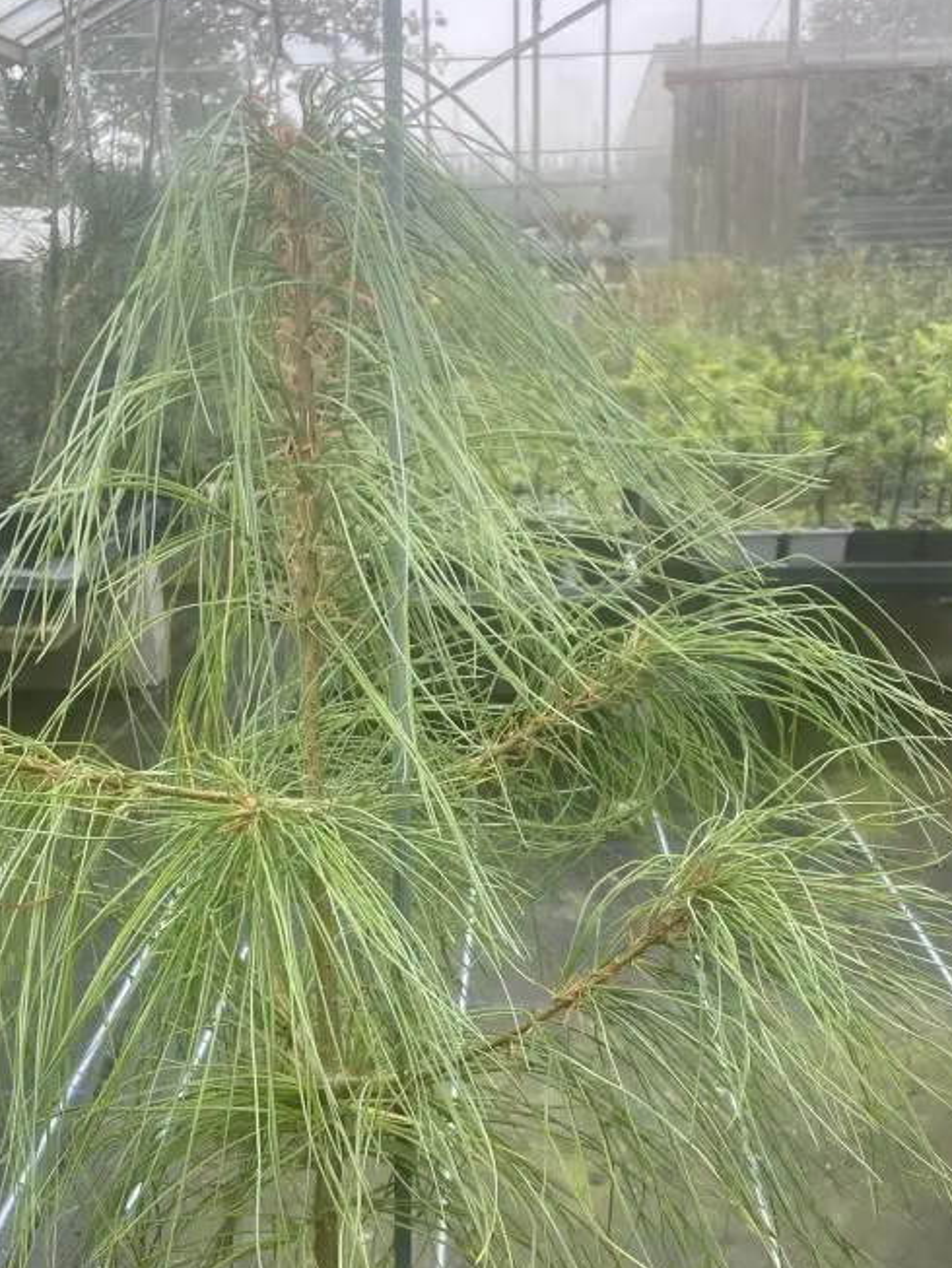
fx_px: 1576
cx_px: 398
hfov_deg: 33.5
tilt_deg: -20.0
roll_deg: +2.2
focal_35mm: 43
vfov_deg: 42.9
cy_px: 895
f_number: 1.6
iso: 64
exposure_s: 1/121
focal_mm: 4.2
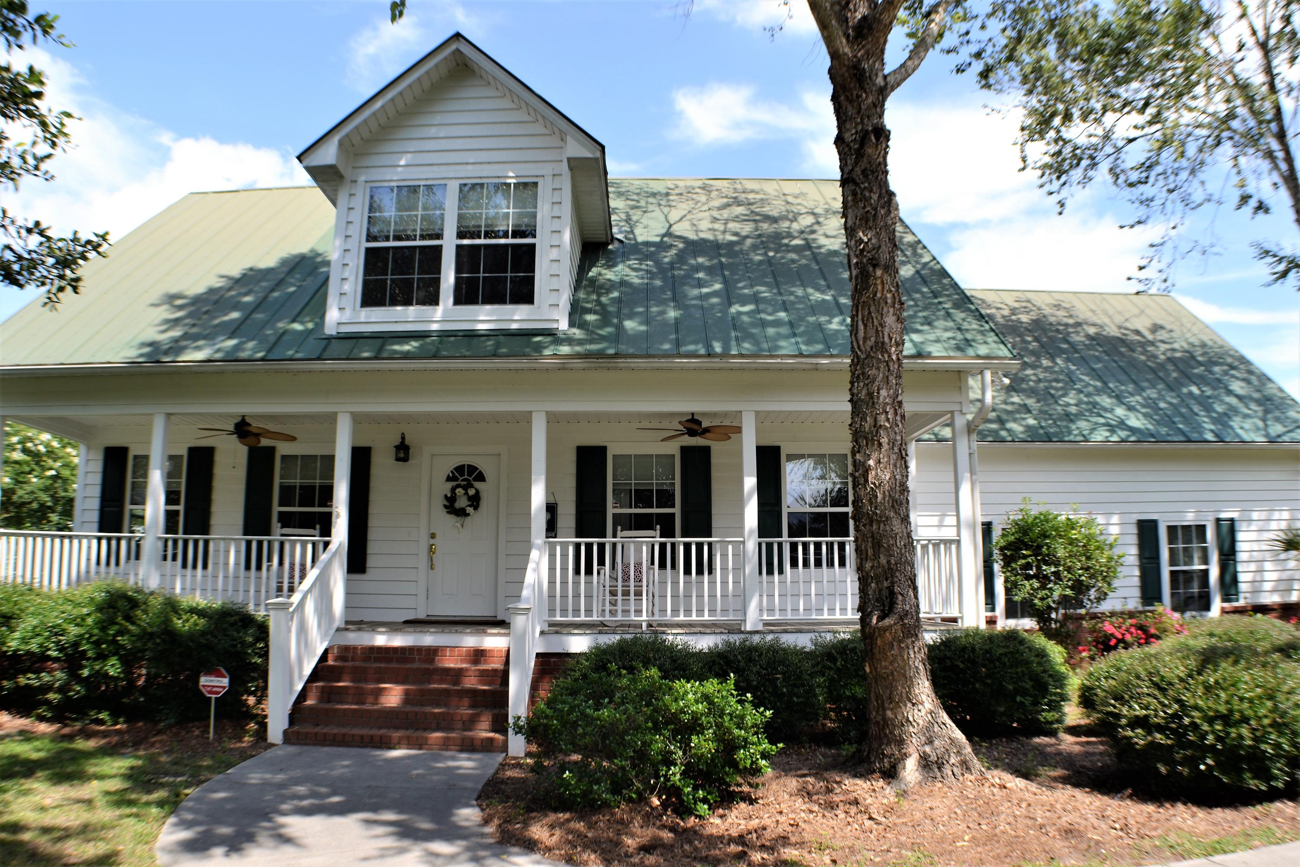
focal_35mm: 30
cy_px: 434
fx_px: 1083
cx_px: 650
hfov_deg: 61.9
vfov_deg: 43.6
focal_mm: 20
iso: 100
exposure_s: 1/160
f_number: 6.3
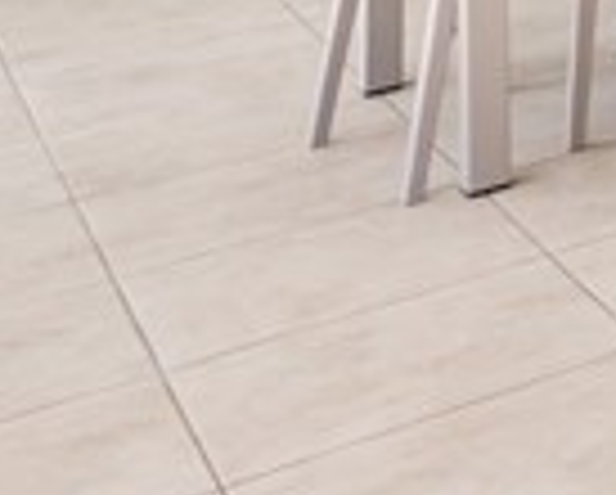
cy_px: -542
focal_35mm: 104
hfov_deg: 11.2
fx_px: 1899
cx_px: 1859
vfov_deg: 12.7
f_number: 11
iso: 320
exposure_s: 1/50
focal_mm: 14
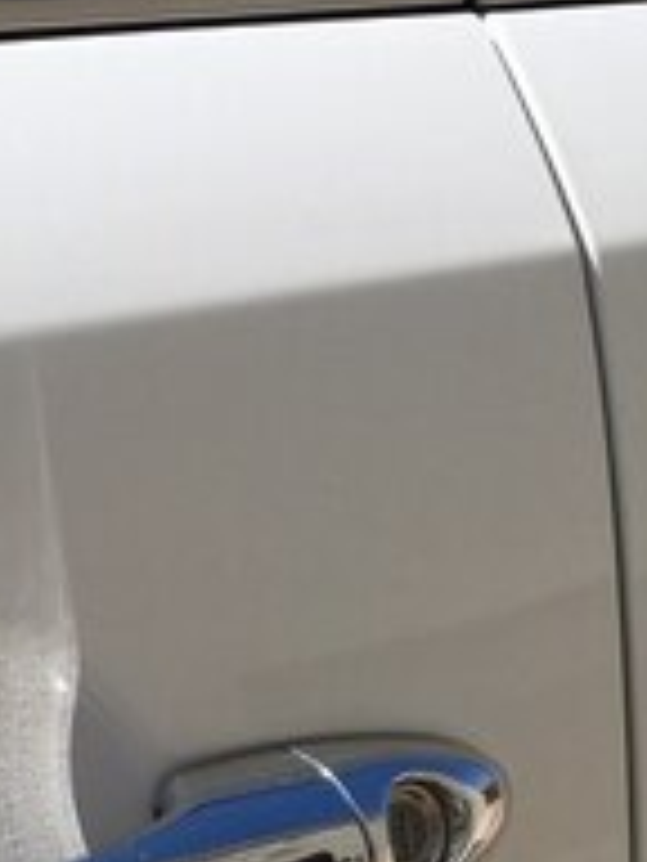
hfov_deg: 19.1
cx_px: 4
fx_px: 1869
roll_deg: +6.1
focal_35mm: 75
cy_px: 1051
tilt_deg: -21.5
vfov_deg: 23.6
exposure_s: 1/2331
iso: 25
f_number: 2.2
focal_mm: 4.15
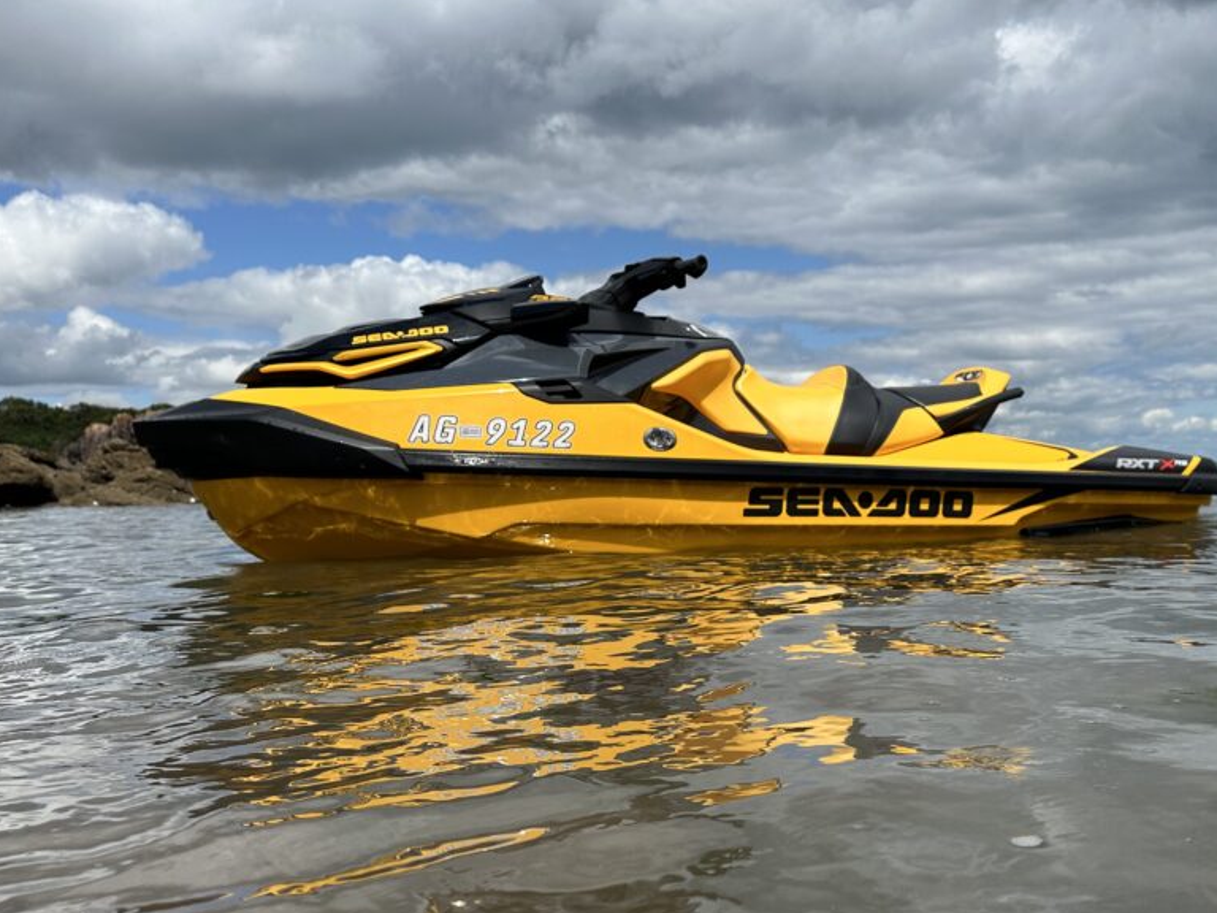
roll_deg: +2.2
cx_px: 726
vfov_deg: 44.0
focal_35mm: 32
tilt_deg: -3.8
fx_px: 1125
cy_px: 542
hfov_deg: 56.4
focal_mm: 6.86
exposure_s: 1/7042
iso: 80
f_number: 1.78
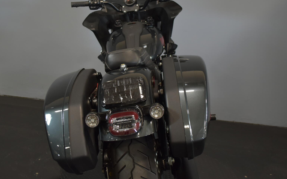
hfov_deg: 41.8
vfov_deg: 26.8
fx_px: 375
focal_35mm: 48
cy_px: 66
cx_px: 142
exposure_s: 1/30
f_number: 4
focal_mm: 24
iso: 720
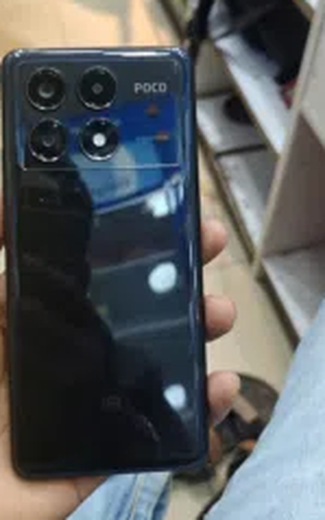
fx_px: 580
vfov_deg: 47.8
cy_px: 197
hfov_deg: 31.0
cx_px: 105
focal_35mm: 41
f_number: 1.6
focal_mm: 6.06
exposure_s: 1/120
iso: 320
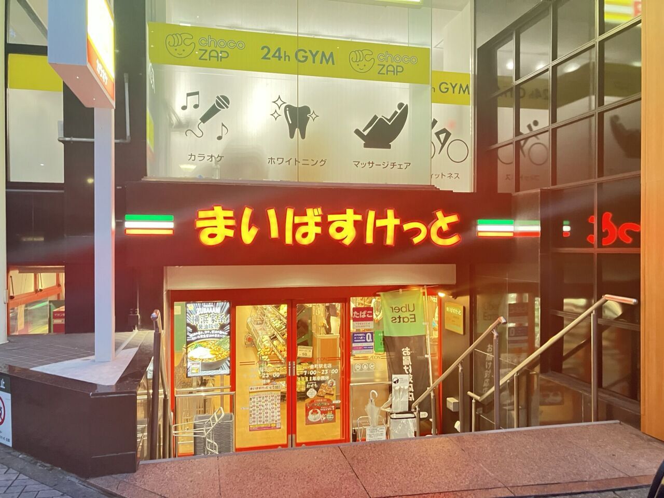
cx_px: 332
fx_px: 537
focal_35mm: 28
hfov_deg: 63.4
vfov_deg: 49.7
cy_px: 249
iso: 400
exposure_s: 1/25
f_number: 1.8
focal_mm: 3.99
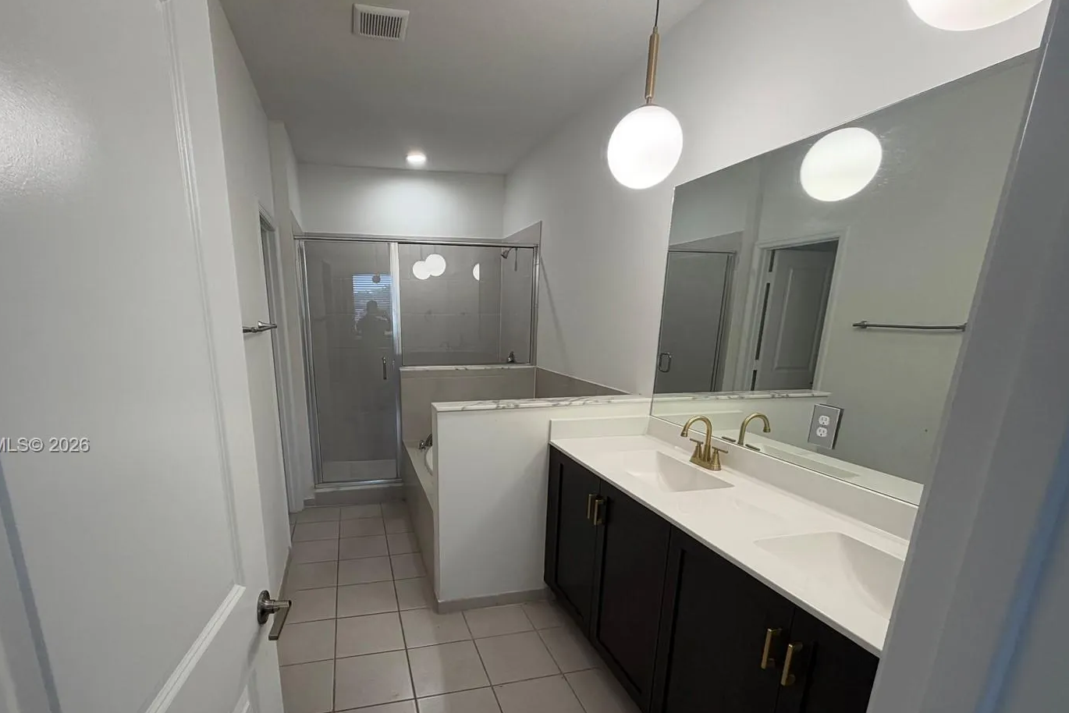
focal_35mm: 17
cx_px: 471
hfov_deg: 92.8
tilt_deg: -14.7
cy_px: 446
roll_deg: +0.3
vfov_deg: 69.3
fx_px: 505
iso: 160
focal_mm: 2.22
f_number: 2.2
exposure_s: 1/120
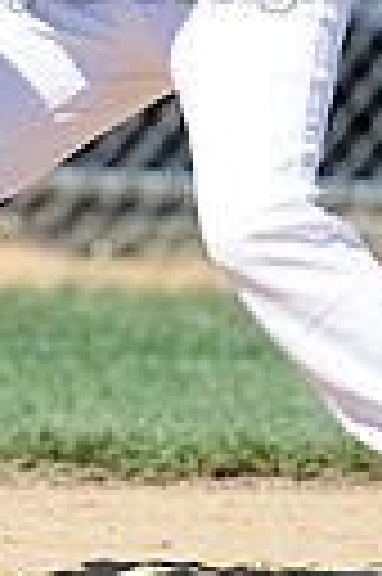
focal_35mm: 1576
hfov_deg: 0.9
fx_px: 25151
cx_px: 79
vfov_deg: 1.3
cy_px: -189
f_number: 4
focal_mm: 300
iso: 200
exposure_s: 1/1600
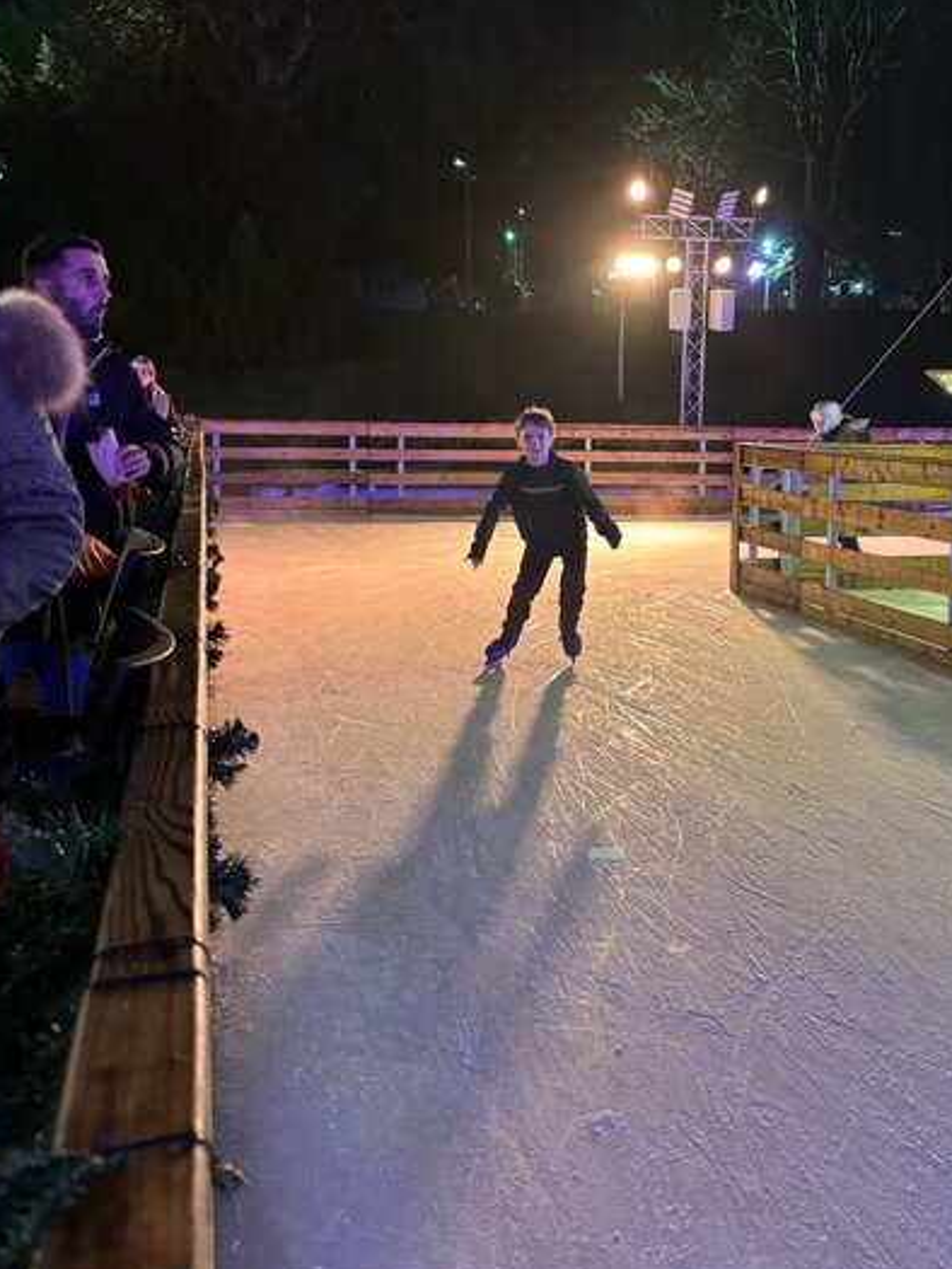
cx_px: 631
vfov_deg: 48.9
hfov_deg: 37.4
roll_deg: -1.7
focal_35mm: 38
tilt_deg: -6.7
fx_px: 1393
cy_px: 568
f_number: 1.6
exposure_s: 1/50
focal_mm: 5.96
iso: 320
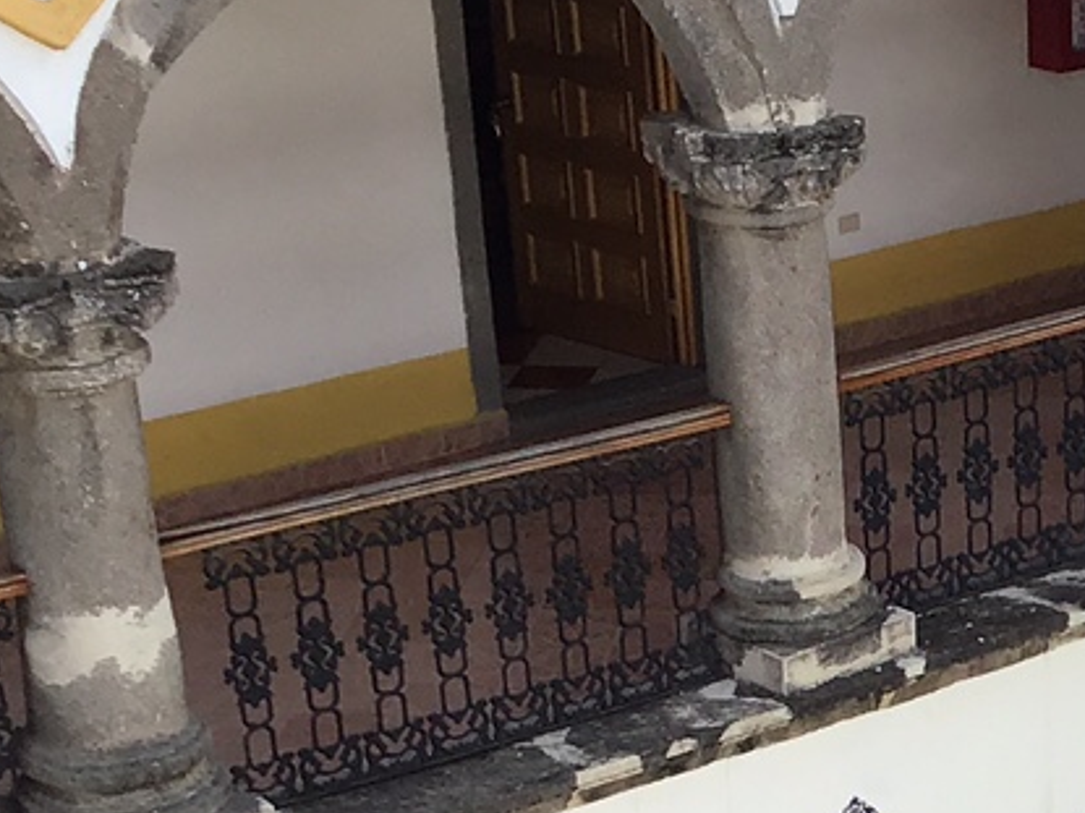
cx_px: 1302
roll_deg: -0.2
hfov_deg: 15.6
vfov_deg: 11.9
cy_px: 941
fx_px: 3823
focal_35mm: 122
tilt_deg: -25.4
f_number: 2.4
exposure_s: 1/377
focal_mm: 3.3
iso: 25
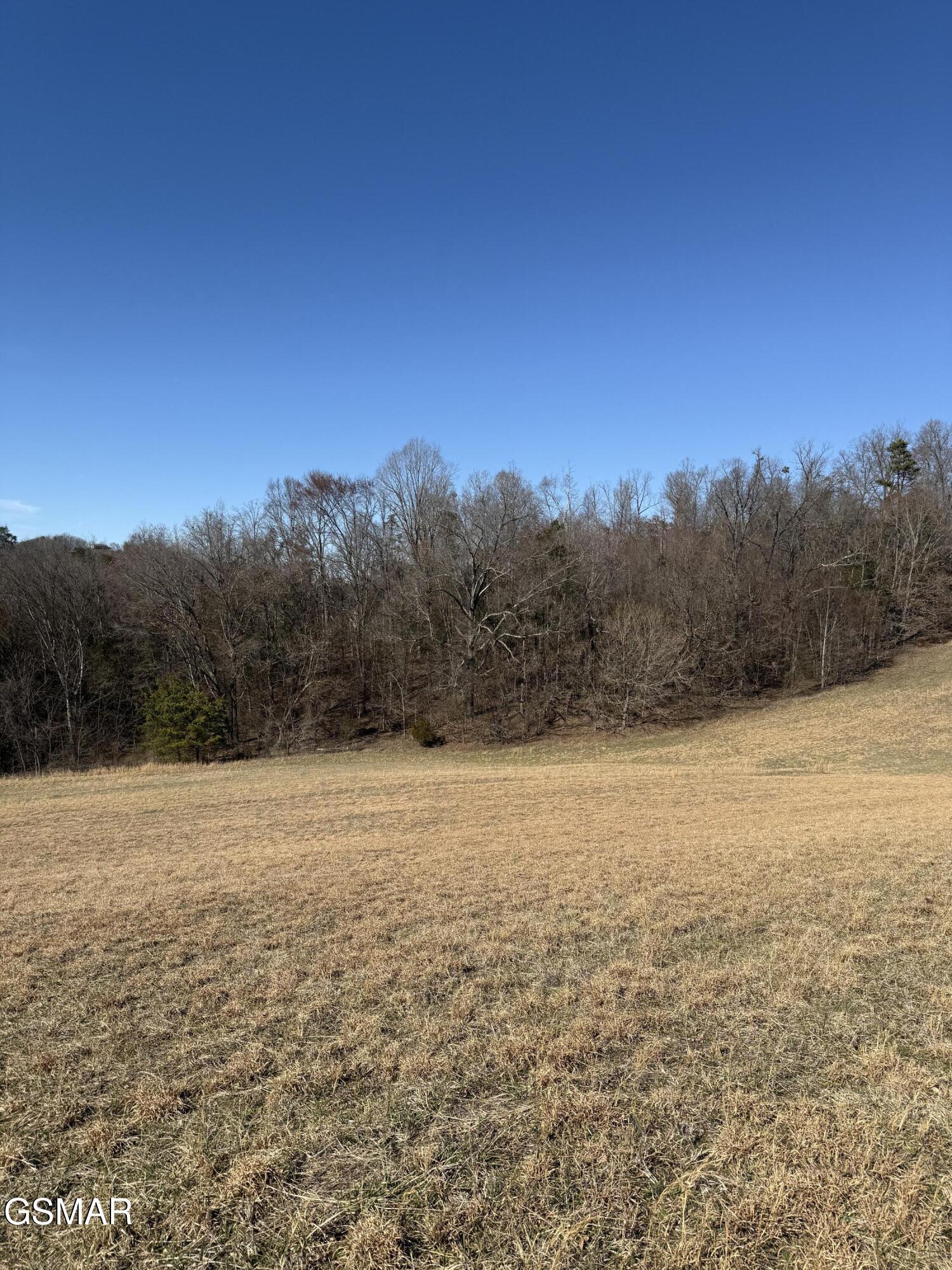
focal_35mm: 24
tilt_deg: -2.0
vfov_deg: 71.6
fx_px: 880
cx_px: 476
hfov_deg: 56.8
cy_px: 635
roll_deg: -1.6
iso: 80
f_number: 1.78
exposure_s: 1/5714
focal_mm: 6.76
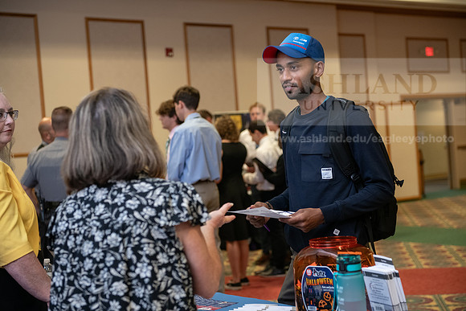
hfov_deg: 33.4
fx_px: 777
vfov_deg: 22.6
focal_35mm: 60
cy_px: 156
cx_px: 233
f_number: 3.2
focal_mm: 60
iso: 1600
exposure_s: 1/200
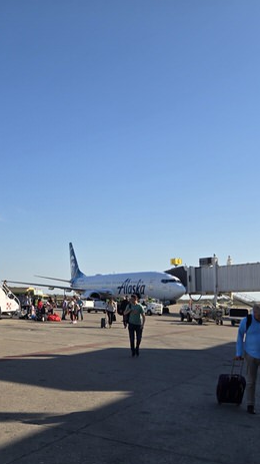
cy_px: 252
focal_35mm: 39
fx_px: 479
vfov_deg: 51.6
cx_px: 46
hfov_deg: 29.6
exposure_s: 1/2169
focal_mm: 5.4
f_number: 1.8
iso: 25
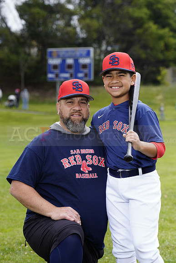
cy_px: 132
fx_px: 931
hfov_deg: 10.8
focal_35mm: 127
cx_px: 88
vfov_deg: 16.1
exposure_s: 1/250
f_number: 6.3
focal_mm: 127
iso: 100
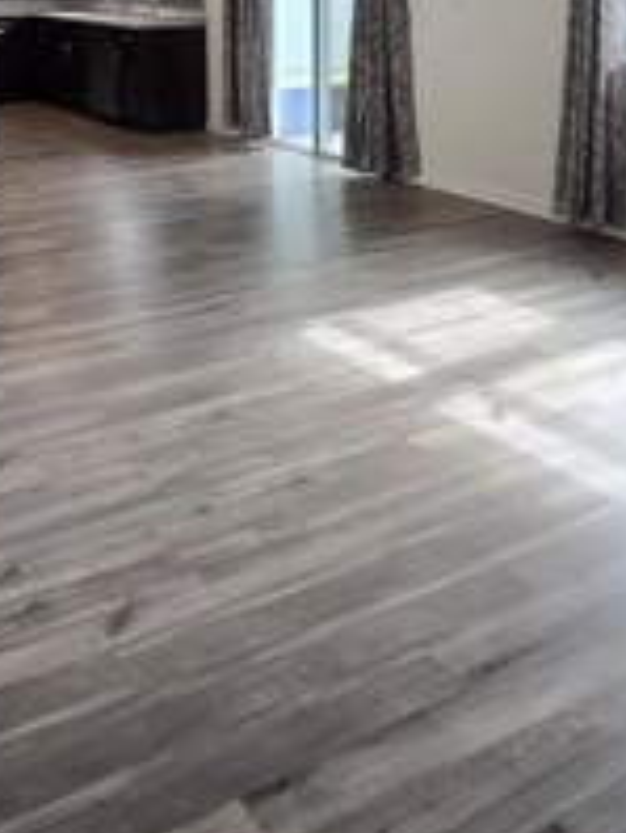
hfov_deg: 34.4
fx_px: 1011
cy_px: 223
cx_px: 340
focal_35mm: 42
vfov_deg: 43.5
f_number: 2.2
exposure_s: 1/60
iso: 64
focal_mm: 2.2
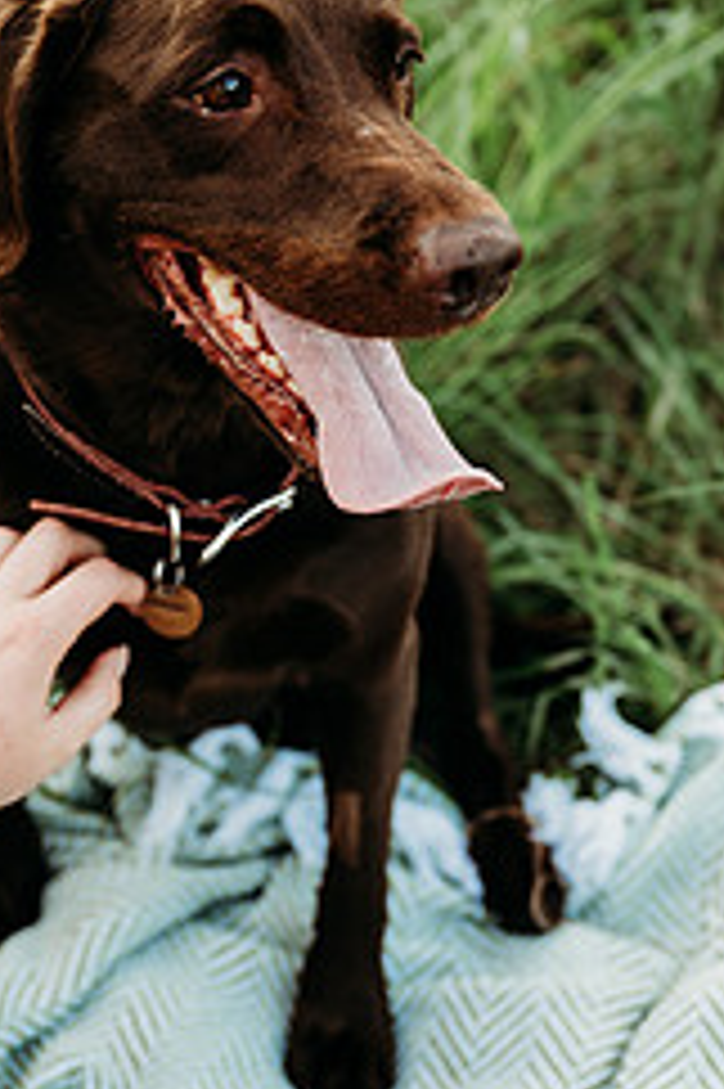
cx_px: 247
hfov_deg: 20.2
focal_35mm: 67
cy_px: 454
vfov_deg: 30.0
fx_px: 2024
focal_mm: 36
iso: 320
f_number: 2.8
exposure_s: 1/500
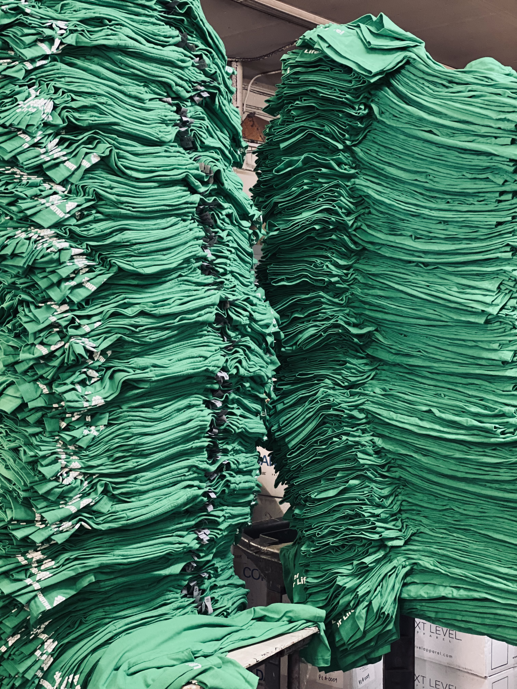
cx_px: 258
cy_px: 344
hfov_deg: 28.0
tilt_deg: -0.3
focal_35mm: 52
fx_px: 1036
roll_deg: -0.9
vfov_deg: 36.8
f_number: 2
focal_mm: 6
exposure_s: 1/24
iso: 320
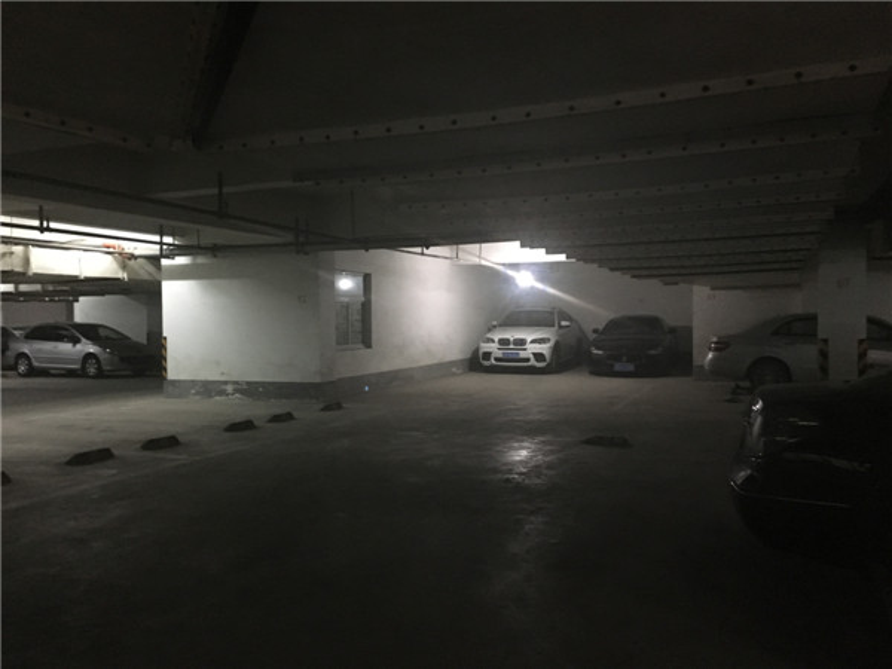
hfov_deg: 61.7
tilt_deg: -2.2
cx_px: 446
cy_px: 334
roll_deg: +1.0
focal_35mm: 29
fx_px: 747
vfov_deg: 48.2
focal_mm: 4.15
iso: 640
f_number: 2.2
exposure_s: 1/17
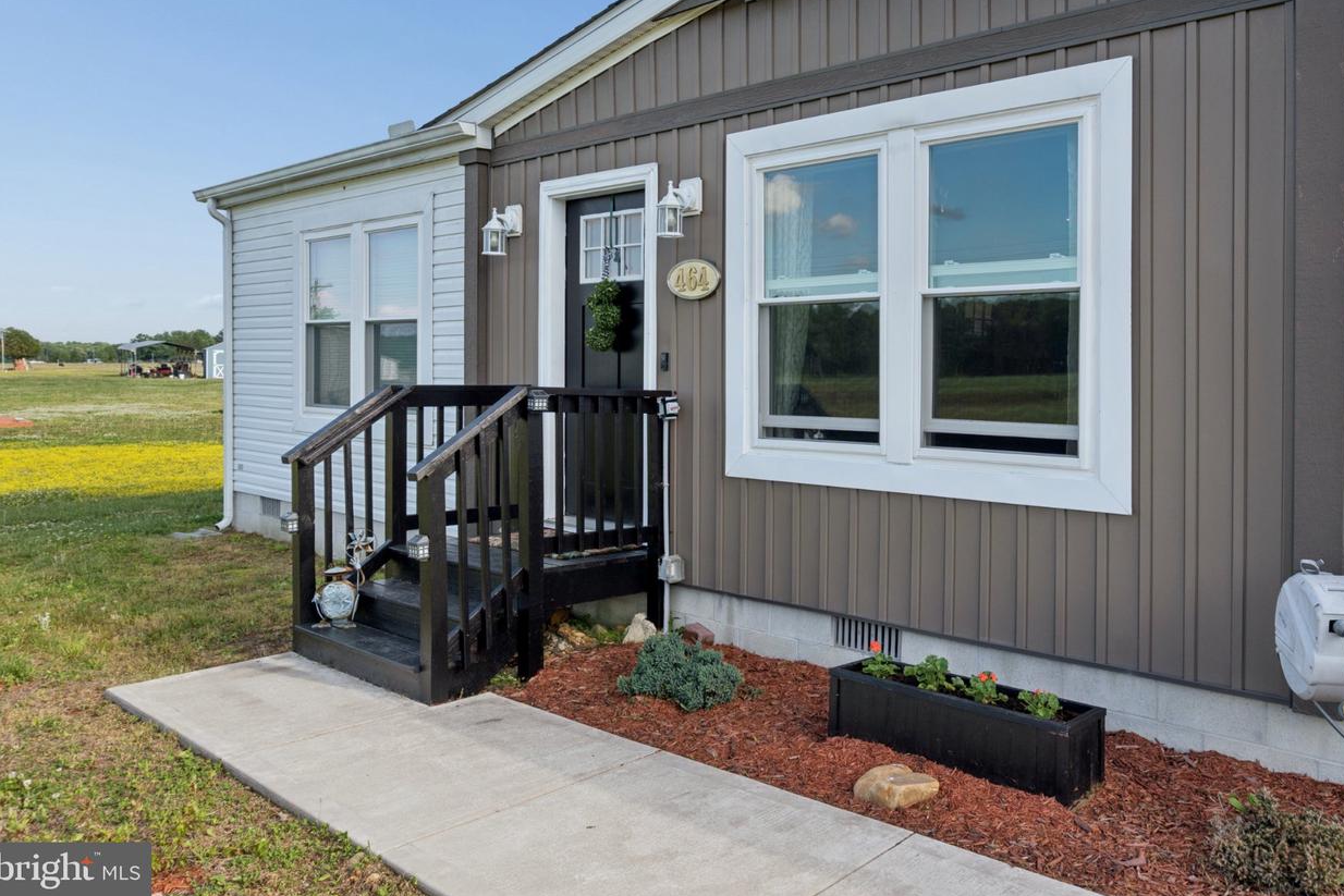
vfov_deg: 46.2
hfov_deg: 65.2
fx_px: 1045
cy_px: 376
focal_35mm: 28
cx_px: 766
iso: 100
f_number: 8
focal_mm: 16
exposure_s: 1/160
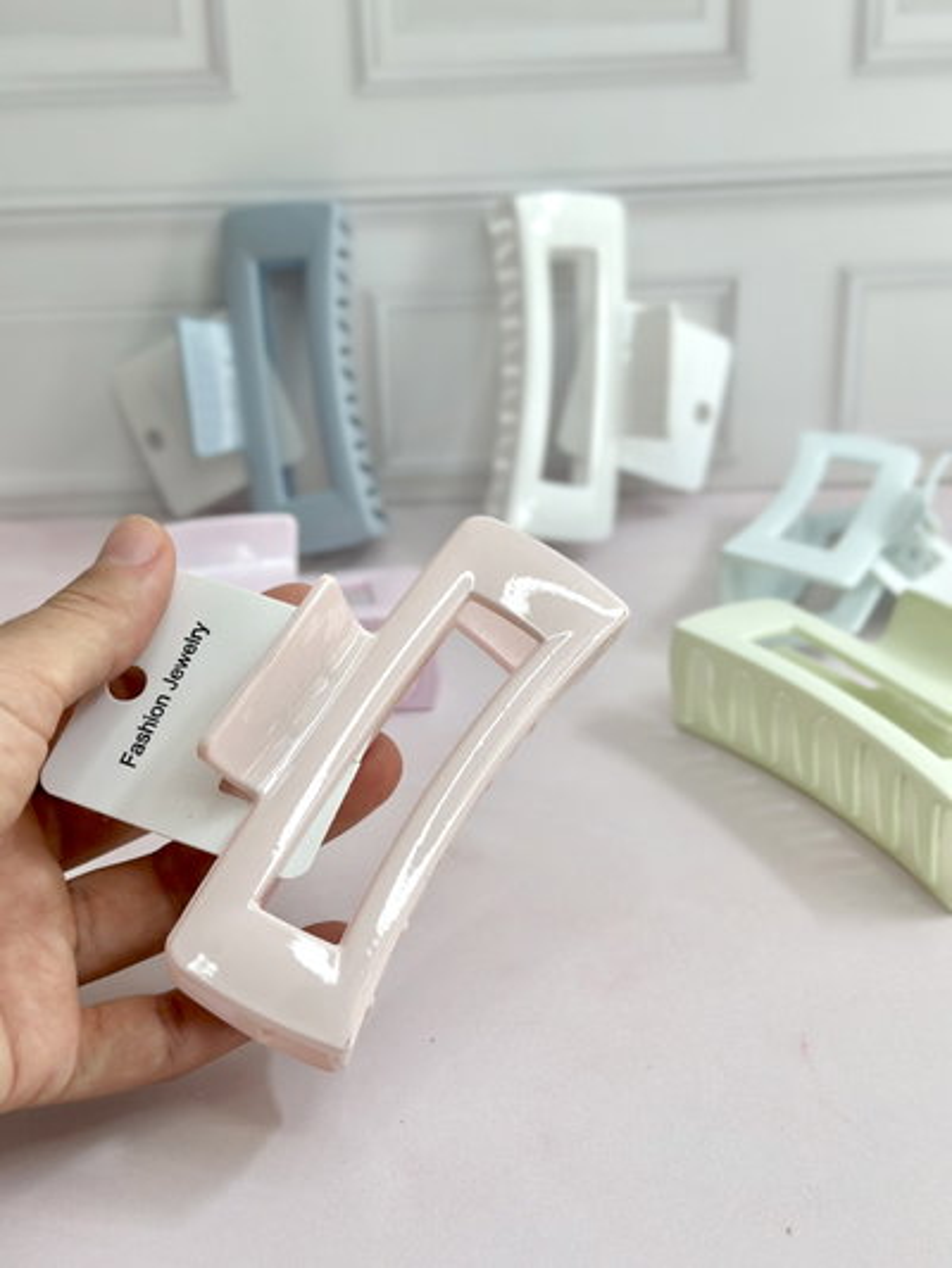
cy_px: 634
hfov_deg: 30.3
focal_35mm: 48
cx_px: 476
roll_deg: +0.1
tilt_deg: -26.3
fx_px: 1759
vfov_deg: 39.6
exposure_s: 1/456
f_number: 1.78
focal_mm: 6.86
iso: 100
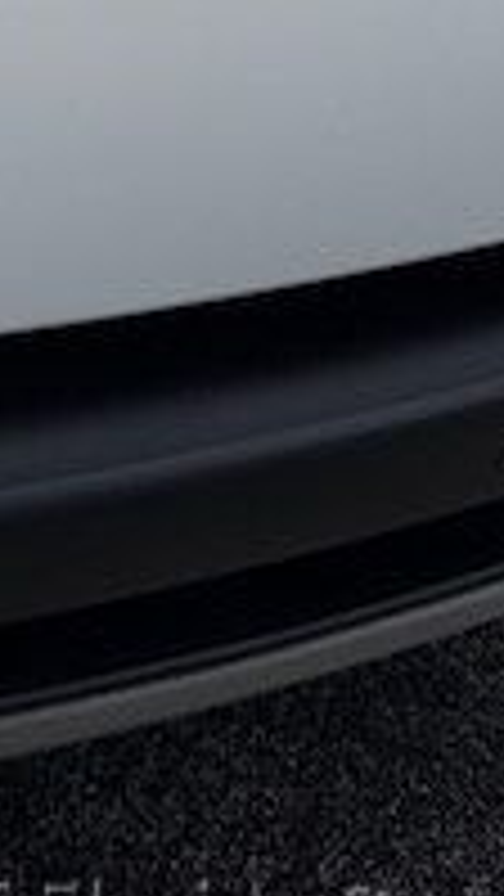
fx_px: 1995
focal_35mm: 84
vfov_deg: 23.8
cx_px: -400
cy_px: -81
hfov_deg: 13.0
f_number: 1.78
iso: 80
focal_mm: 6.76
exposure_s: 1/14286
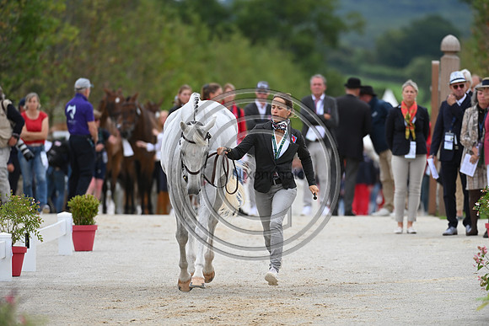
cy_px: 163
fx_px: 5434
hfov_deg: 5.2
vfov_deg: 3.4
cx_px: 244
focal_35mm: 400
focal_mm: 400
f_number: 5.6
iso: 560
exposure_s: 1/1600
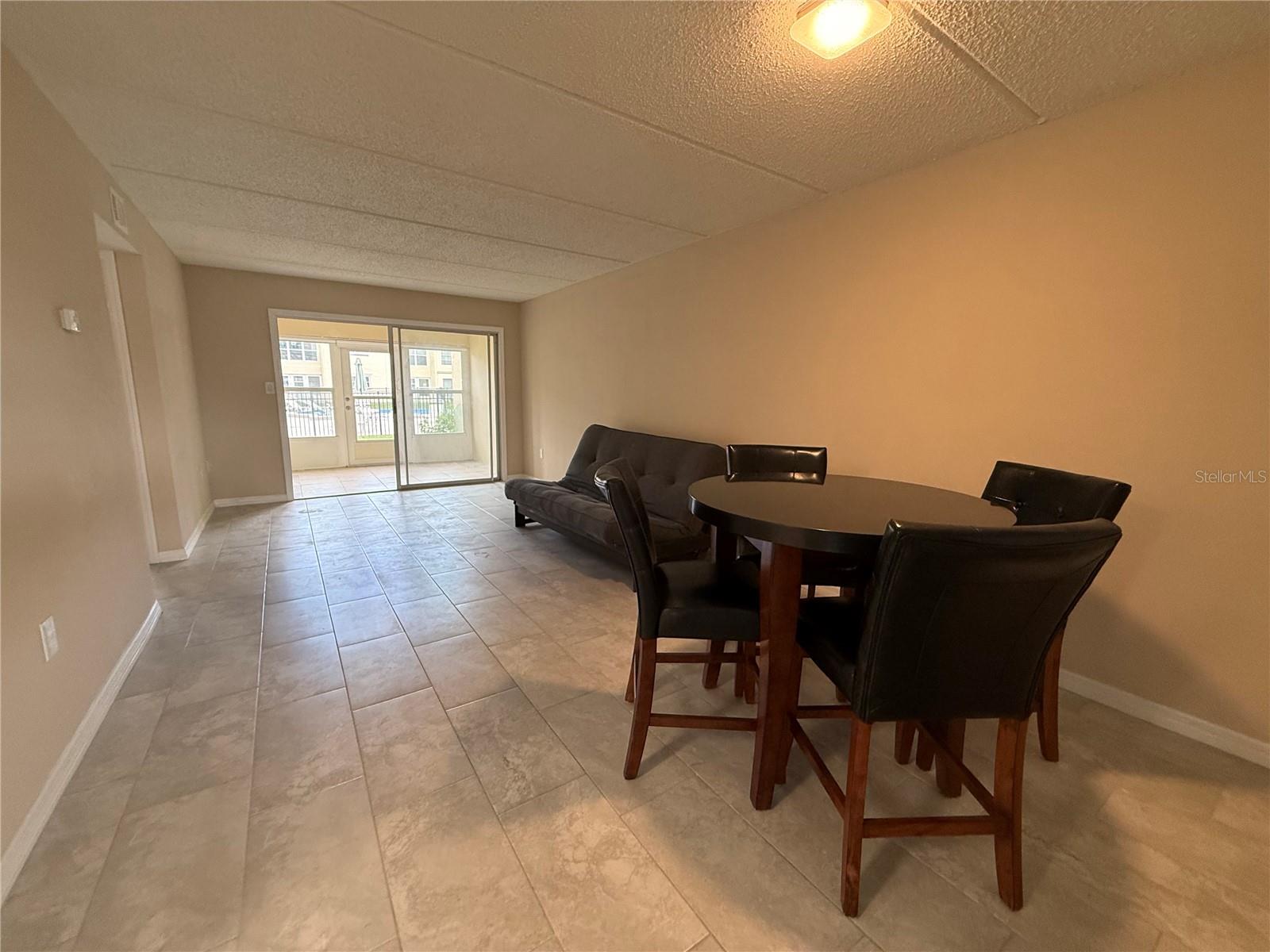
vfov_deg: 85.7
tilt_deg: -8.5
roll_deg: +0.0
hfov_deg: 102.1
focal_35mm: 14
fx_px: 514
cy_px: 476
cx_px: 635
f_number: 2.2
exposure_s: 1/120
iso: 320
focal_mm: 2.22
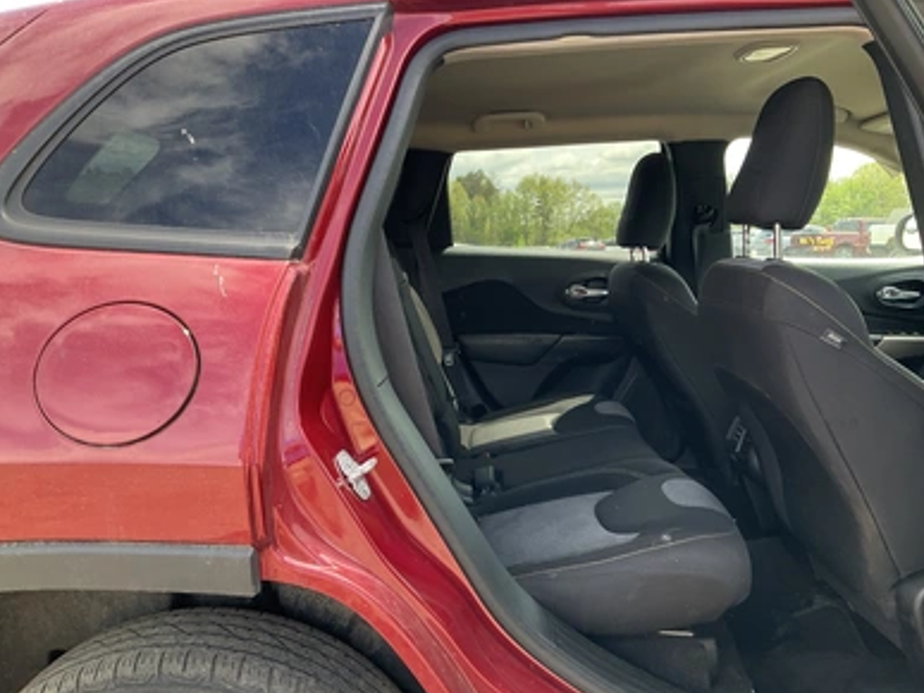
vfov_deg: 46.8
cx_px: 456
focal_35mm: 30
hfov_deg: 60.0
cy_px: 339
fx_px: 801
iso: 20
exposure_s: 1/126
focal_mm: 3
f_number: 1.8
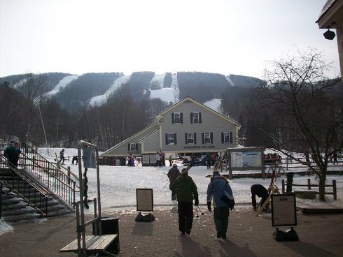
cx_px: 172
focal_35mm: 37
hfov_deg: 50.1
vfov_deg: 38.7
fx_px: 367
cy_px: 128
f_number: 5.6
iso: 80
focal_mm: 6.2
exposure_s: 1/759
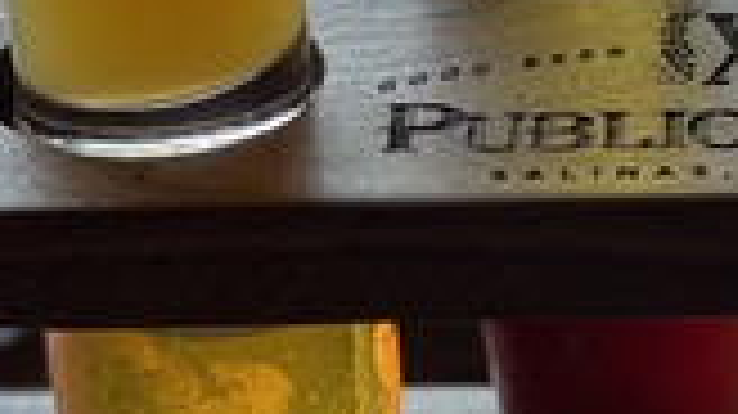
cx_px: 796
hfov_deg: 8.4
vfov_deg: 4.7
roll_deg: +0.8
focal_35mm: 255
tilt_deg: -31.4
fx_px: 4987
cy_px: 392
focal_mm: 7.5
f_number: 2.2
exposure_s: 1/121
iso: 32
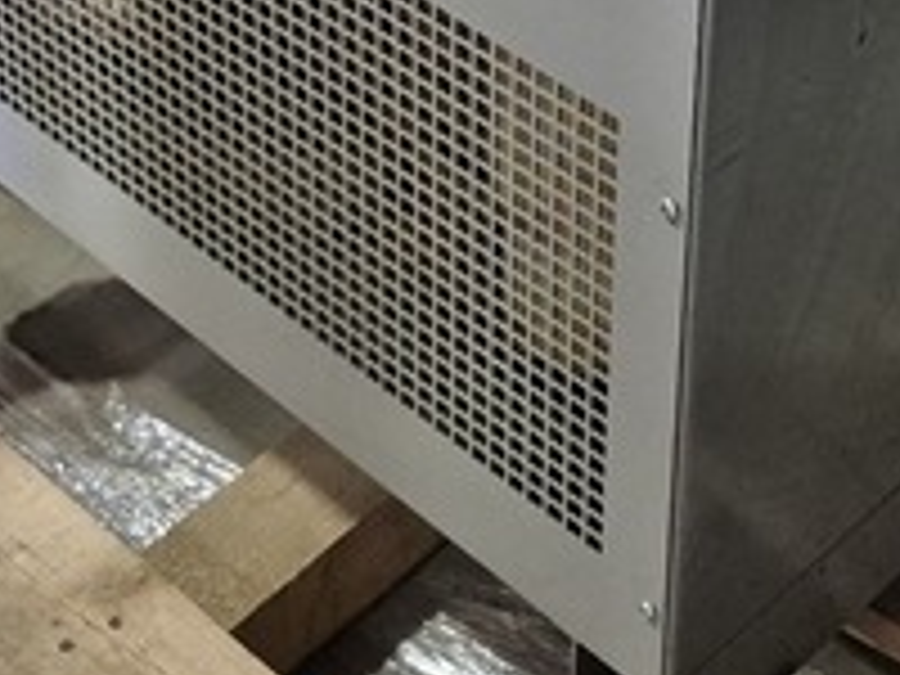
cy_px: -212
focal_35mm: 92
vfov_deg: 15.3
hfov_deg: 21.3
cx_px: 486
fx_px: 2392
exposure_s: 1/60
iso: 1600
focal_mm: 5.4
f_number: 1.8
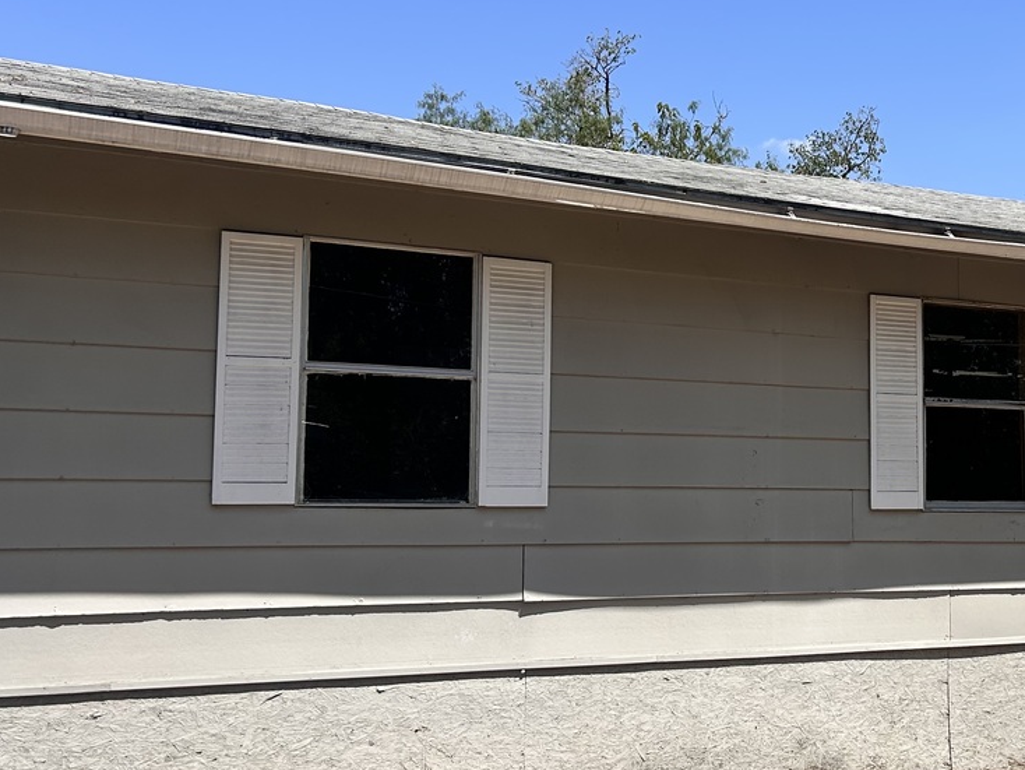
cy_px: 376
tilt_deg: +6.7
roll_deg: +1.6
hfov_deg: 35.6
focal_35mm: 51
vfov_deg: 28.6
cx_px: 891
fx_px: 1511
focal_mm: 5.7
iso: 50
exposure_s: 1/4274
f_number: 1.5
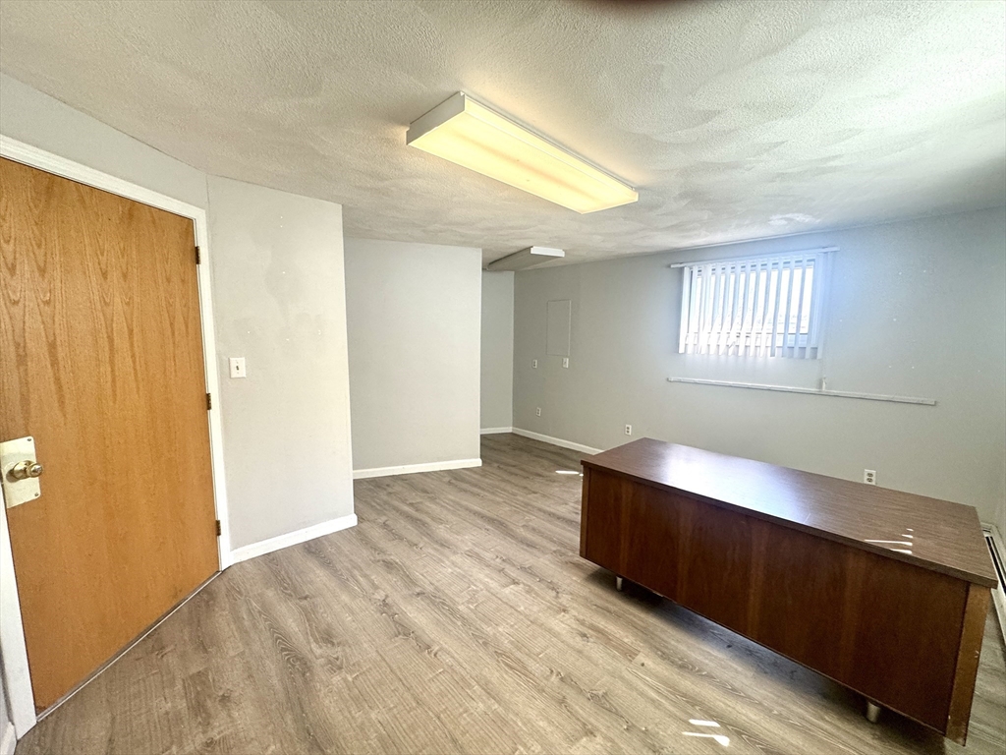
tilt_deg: -7.6
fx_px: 407
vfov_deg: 85.7
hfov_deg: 102.1
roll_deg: -0.7
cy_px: 378
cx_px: 503
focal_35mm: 14
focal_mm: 2.22
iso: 160
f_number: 2.2
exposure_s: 1/120
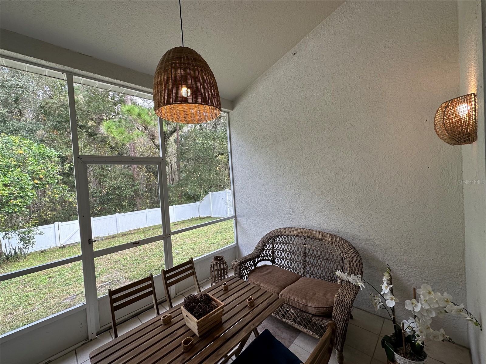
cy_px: 182
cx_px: 243
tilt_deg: -2.5
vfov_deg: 85.7
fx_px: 197
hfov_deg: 102.1
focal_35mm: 14
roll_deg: +3.6
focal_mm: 2.22
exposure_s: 1/99
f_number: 2.2
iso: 40
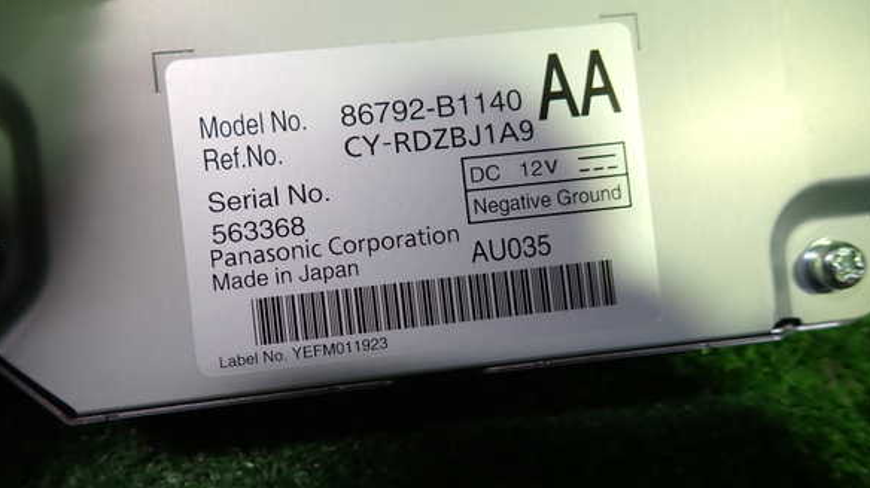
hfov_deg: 67.9
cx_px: 441
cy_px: 263
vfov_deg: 41.4
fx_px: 646
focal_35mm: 28
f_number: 2
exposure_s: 1/60
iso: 125
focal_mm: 4.5
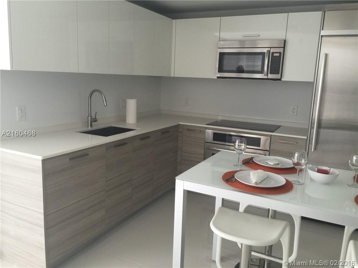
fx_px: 300
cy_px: 134
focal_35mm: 29
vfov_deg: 48.2
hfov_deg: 61.7
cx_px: 179
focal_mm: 4.15
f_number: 2.2
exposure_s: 1/30
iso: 40
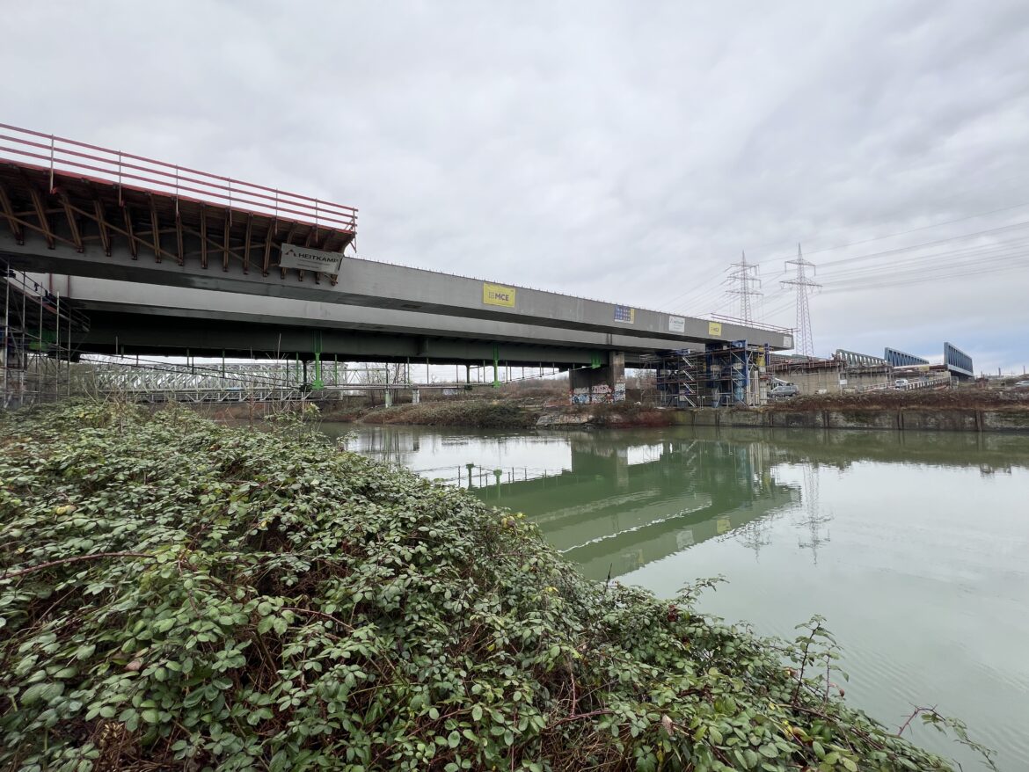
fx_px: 387
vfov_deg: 89.9
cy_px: 386
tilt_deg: +2.9
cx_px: 514
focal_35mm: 13
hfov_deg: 106.2
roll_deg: +1.7
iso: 32
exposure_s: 1/180
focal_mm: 1.57
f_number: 1.8
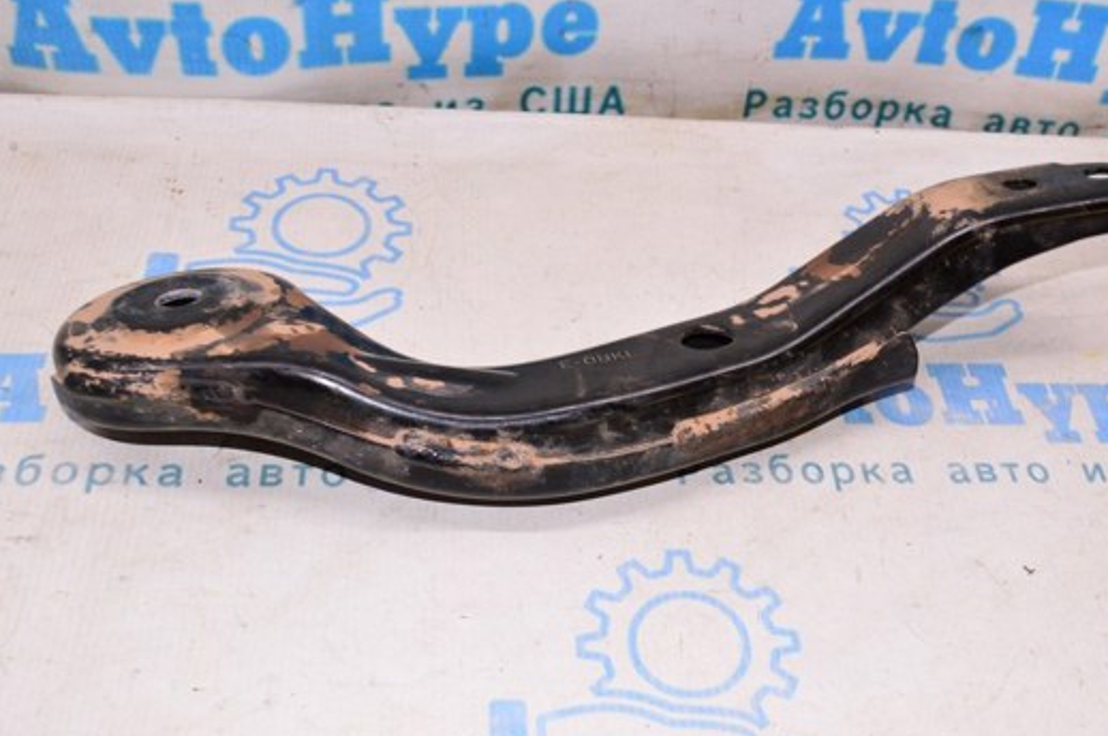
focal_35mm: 43
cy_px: 378
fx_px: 1310
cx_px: 650
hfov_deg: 45.7
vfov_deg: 31.4
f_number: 8
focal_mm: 23
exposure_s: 1/125
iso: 1600
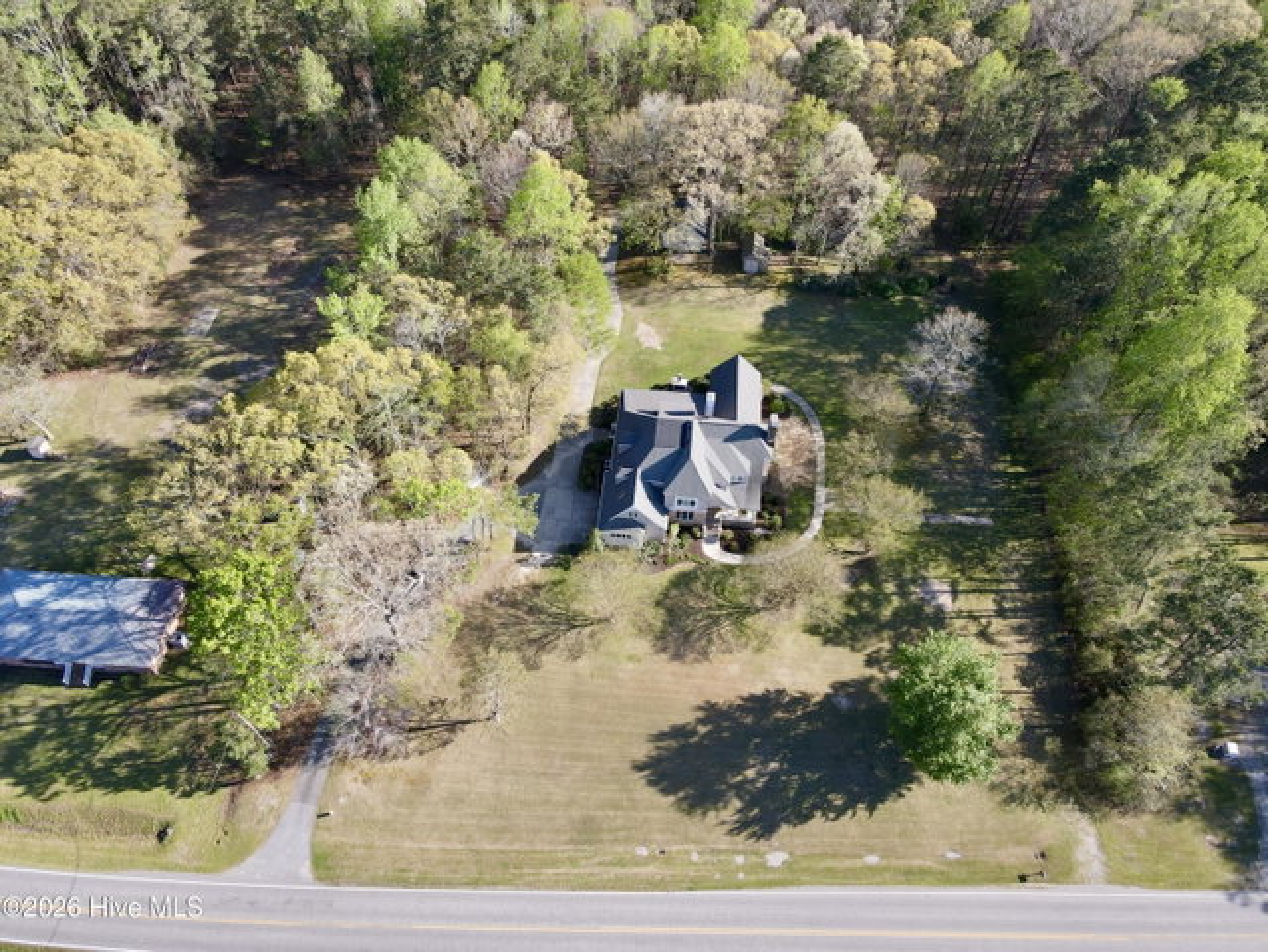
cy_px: 476
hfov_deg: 71.6
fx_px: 880
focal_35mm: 24
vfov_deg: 56.9
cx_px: 634
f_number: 2.8
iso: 100
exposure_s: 1/180
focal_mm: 4.5
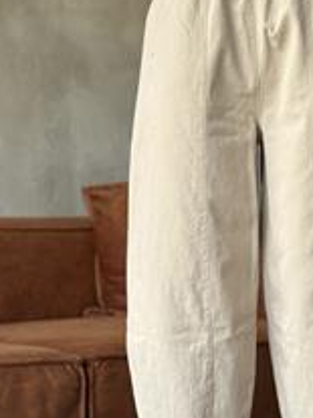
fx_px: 1195
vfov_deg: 19.8
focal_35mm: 99
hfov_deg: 14.8
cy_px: 289
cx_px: 271
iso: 100
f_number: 1.78
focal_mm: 6.76
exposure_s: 1/60
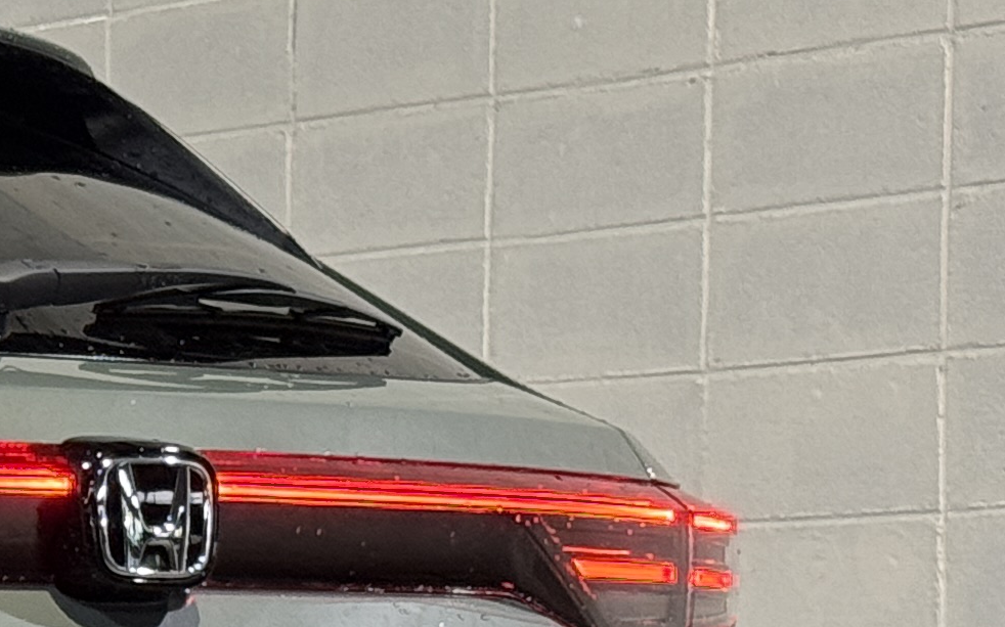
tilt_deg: +0.0
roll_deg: -0.5
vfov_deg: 6.2
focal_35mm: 209
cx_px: -871
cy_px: 774
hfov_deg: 9.5
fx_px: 5722
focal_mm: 6.76
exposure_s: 1/60
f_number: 1.78
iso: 125
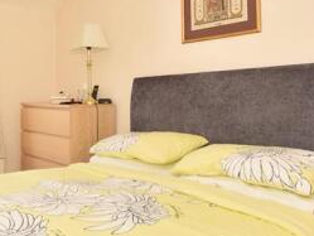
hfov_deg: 45.6
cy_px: 97
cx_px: 49
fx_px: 345
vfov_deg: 37.6
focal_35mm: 38
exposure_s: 1/125
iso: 200
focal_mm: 10
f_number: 5.6
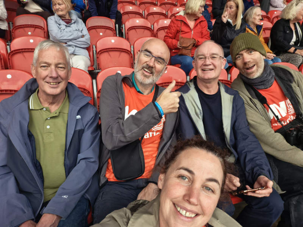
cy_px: 114
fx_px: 201
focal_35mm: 23
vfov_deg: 58.9
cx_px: 152
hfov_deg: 73.9
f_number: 2.2
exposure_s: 1/100
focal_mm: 2.7
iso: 25
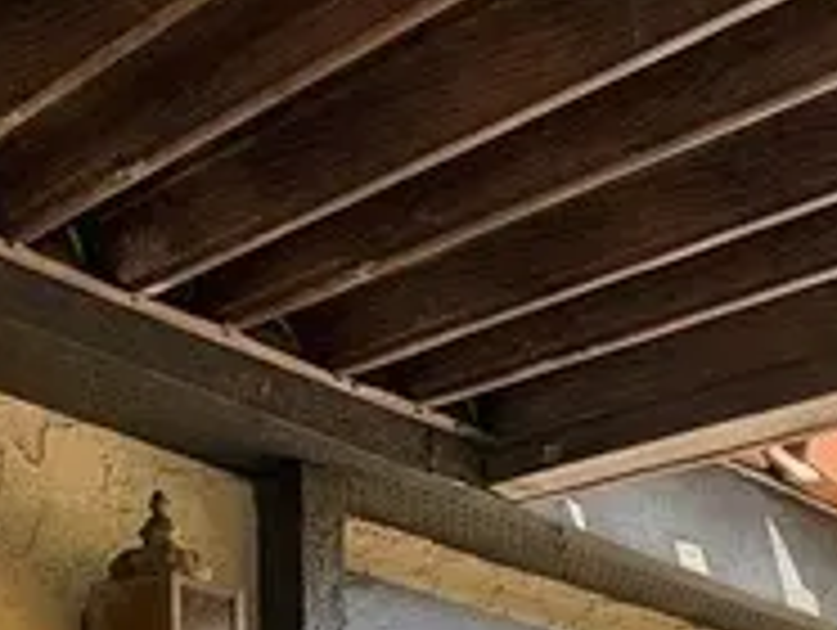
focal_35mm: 77
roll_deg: +0.6
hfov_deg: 25.3
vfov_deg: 15.6
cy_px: 1233
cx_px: 369
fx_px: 1864
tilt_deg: -0.1
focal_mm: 2.2
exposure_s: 1/502
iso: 50
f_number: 2.2
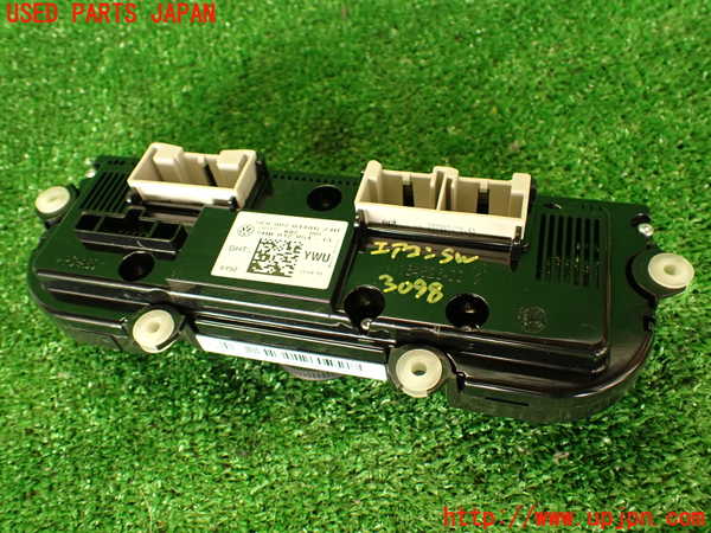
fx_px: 616
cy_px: 266
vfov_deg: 46.8
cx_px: 356
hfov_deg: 60.0
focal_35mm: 30
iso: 200
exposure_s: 1/30
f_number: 2.3
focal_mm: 5.4
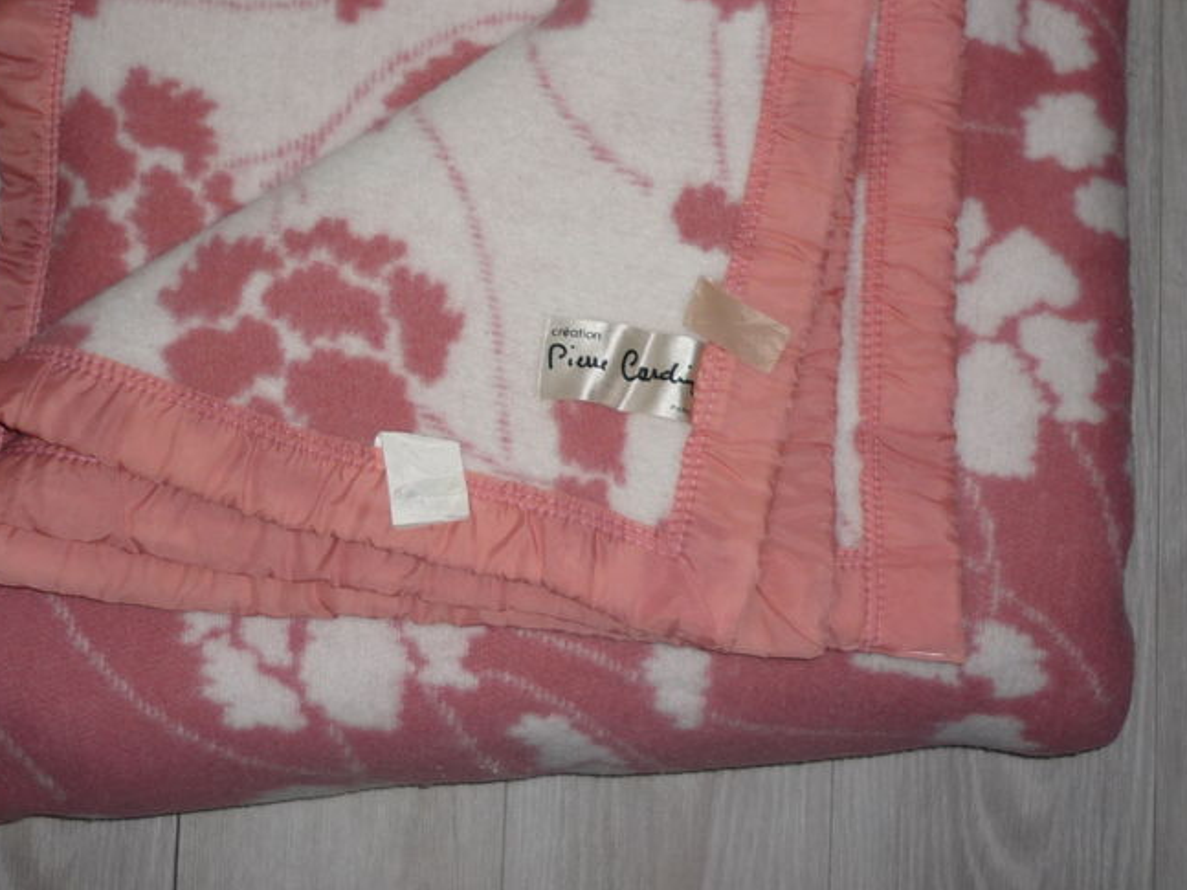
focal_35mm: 51
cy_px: 288
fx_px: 1748
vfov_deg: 28.3
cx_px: 484
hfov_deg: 37.4
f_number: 2.8
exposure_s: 1/30
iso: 100
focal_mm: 5.5
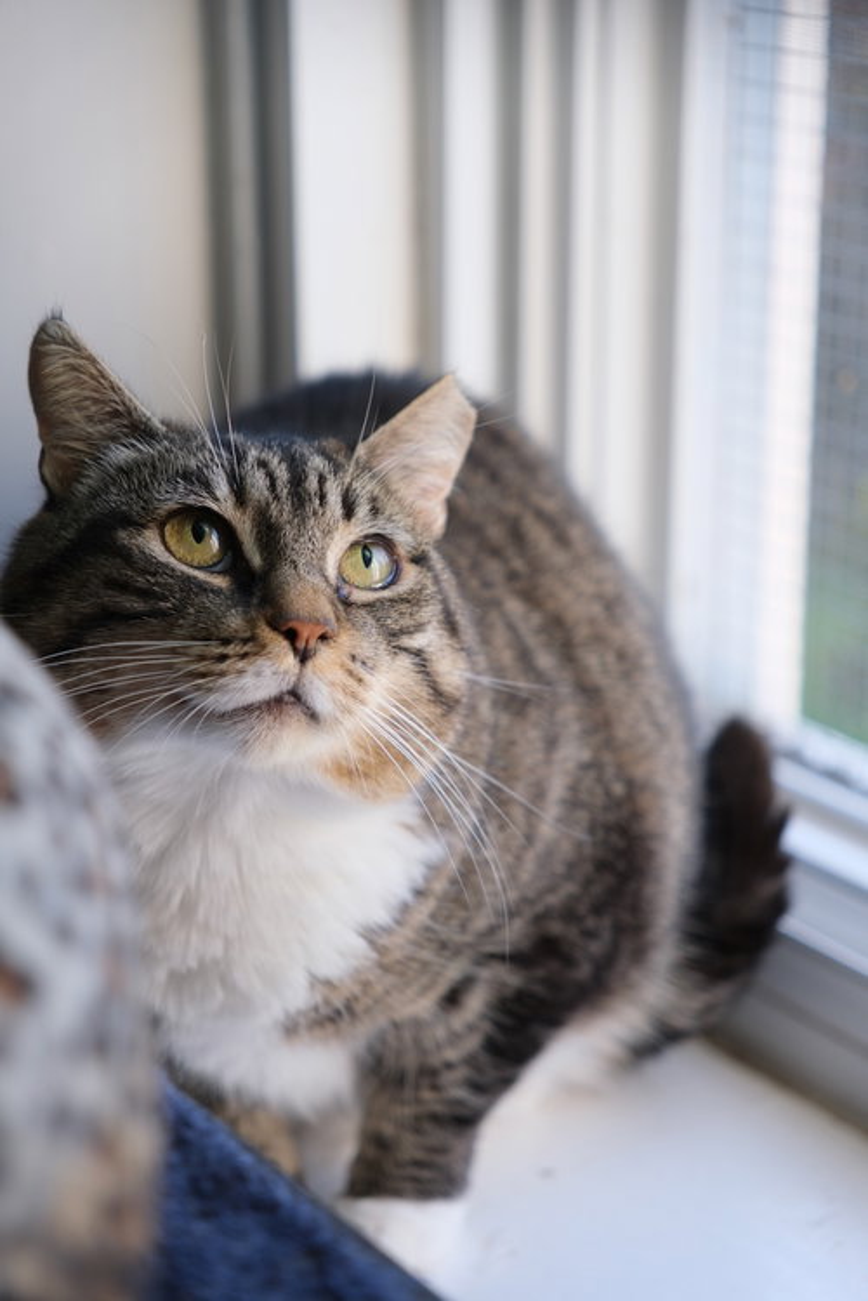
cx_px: 434
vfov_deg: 27.0
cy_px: 650
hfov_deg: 18.2
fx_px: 2710
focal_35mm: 75
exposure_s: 1/150
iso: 400
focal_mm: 50
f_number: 2.8
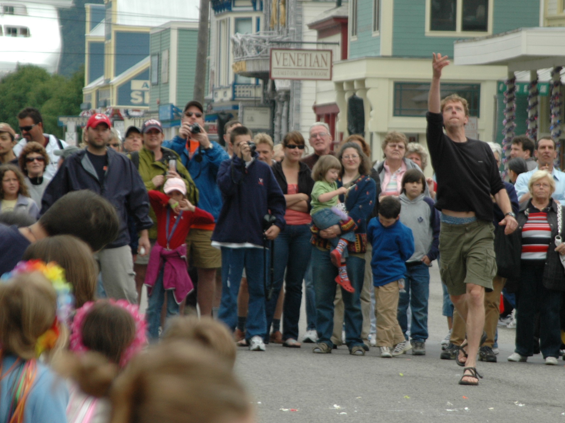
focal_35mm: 275
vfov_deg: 5.4
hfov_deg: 7.2
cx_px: 318
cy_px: 188
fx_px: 4488
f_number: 6
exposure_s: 1/500
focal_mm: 140
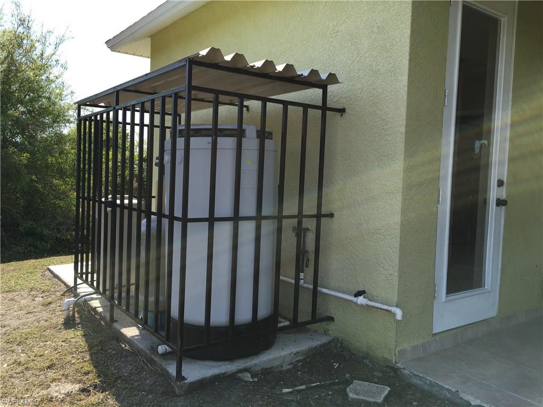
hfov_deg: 61.7
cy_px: 204
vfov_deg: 48.2
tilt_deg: -2.3
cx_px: 272
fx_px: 455
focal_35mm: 29
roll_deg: -1.9
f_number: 2.2
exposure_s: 1/810
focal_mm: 4.15
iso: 25
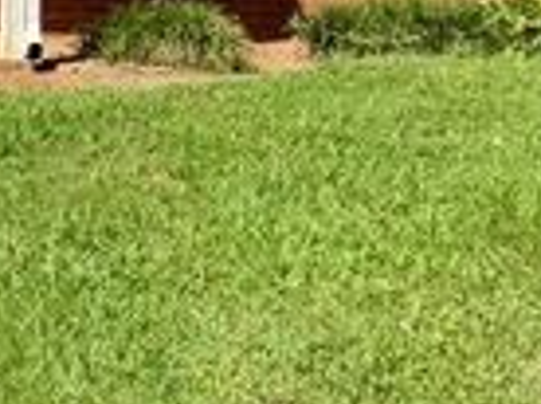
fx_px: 1357
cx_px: -192
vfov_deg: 15.3
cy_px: -249
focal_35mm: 87
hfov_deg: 20.3
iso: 80
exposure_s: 1/3145
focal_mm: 6.76
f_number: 1.78
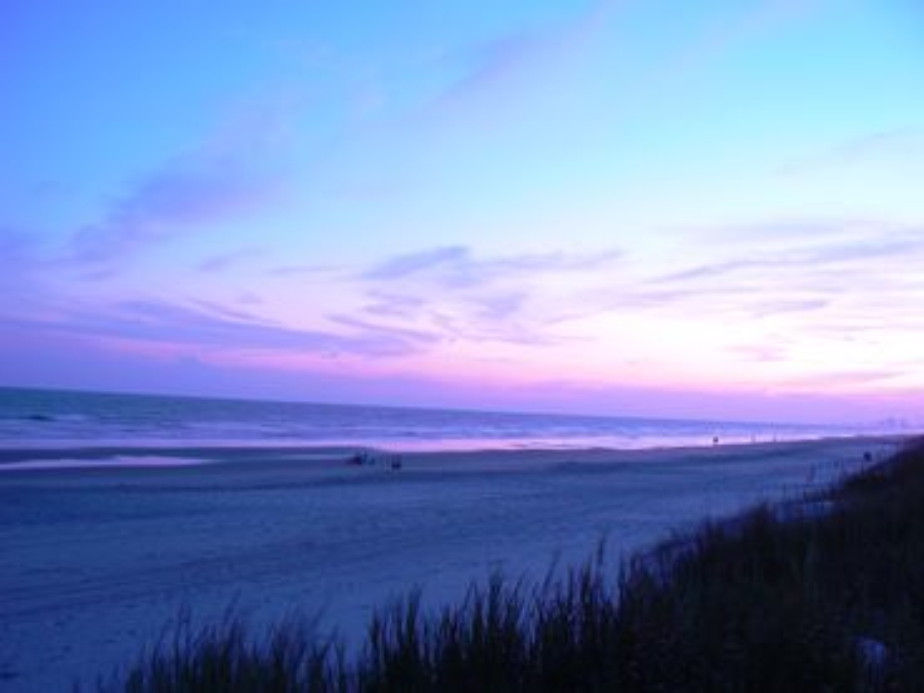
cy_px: 346
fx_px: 961
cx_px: 462
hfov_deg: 51.4
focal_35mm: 36
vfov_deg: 39.7
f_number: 2.8
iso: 80
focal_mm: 6
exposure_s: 1
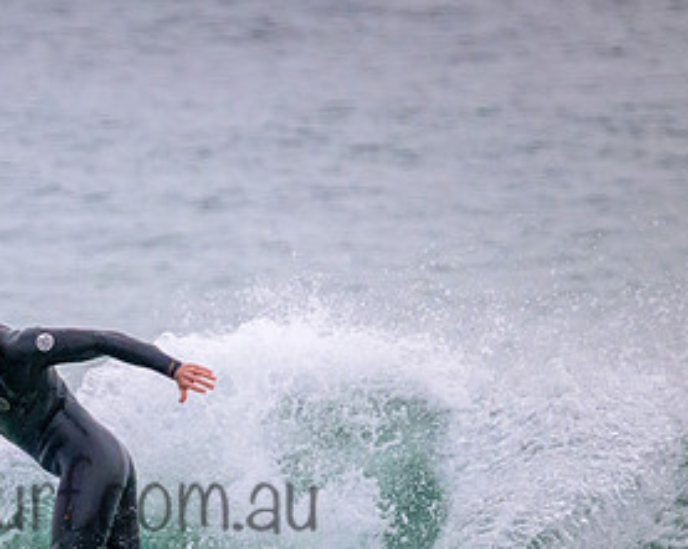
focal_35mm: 1575
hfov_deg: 1.2
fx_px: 32037
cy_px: 473
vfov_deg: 1.0
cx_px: 55
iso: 9000
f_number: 11
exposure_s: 1/1250
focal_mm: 800
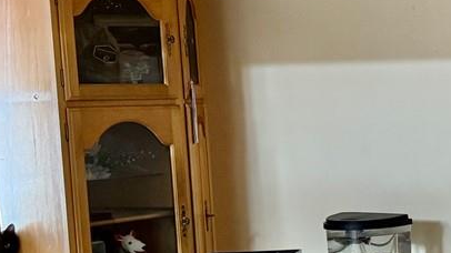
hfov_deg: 17.1
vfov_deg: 11.7
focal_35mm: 103
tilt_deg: -4.8
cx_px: 804
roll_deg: +1.9
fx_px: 1231
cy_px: 188
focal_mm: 6.76
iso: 320
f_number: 1.78
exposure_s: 1/60
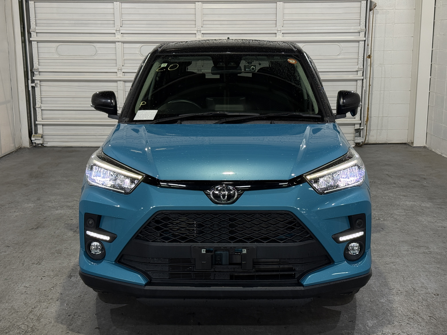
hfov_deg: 39.7
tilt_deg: -11.3
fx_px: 620
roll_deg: +0.0
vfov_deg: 30.3
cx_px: 224
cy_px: 168
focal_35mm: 48
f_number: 1.78
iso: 100
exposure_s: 1/120
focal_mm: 6.76
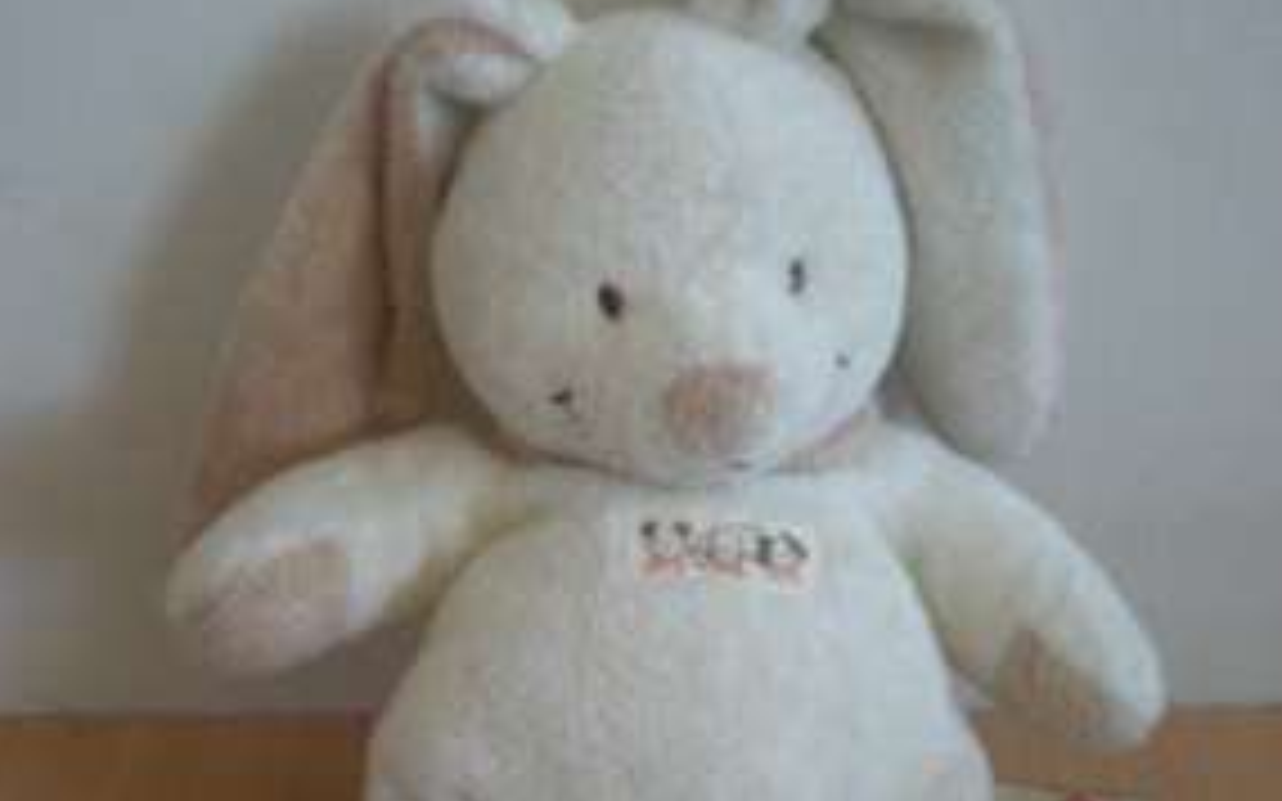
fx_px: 1921
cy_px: 572
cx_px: 643
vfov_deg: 23.4
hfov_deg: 36.9
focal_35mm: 55
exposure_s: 1/20
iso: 200
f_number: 3.1
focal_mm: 6.3
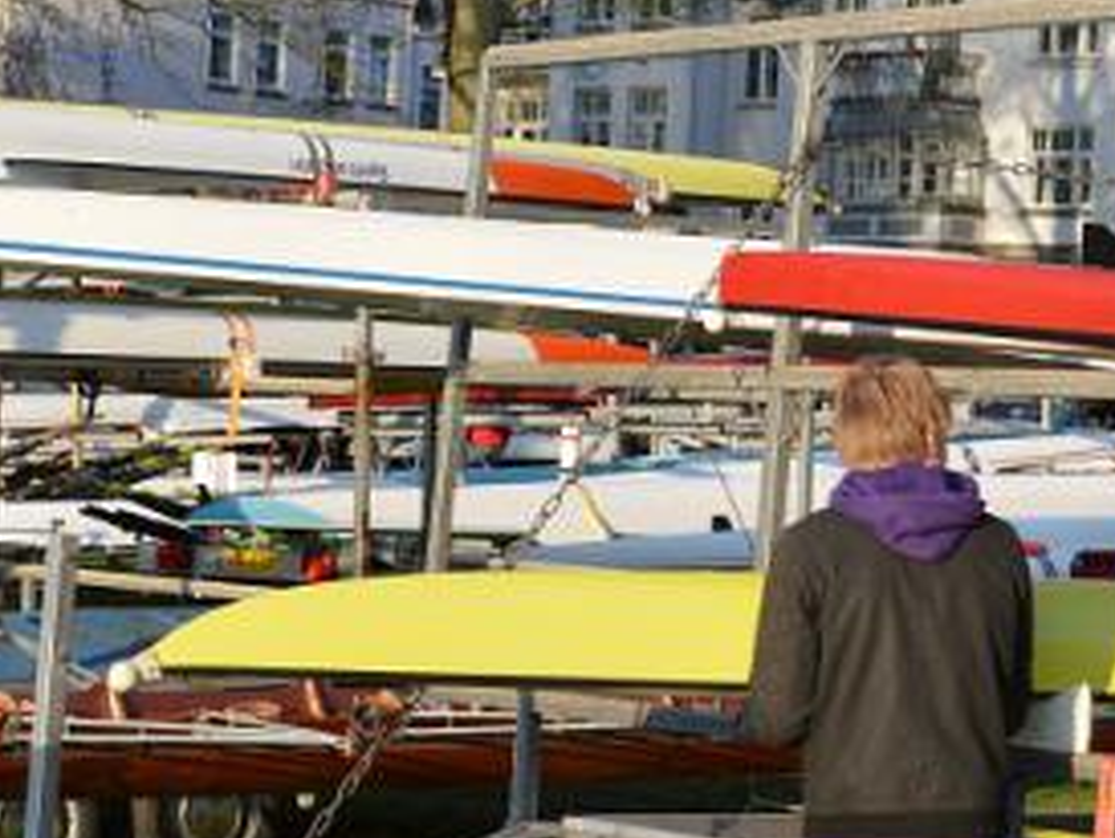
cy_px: 476
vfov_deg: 11.8
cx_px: 517
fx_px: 4062
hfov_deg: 15.6
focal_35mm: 126
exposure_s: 1/200
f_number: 7.1
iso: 100
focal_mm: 30
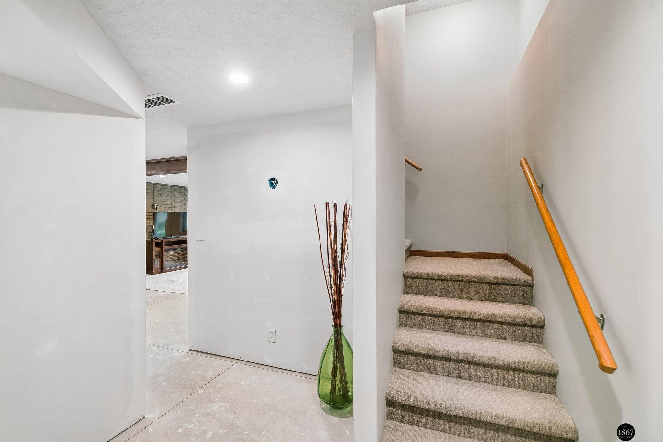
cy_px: 221
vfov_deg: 73.8
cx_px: 332
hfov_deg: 96.7
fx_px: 295
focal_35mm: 16
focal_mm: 16
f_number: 6.3
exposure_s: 1/6
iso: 400
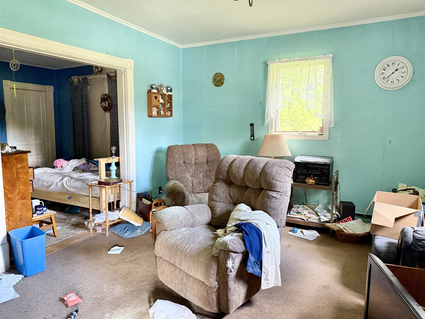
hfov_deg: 71.6
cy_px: 160
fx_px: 295
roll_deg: +0.6
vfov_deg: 56.8
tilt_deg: -7.4
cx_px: 212
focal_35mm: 24
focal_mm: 6.76
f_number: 1.78
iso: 800
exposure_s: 1/56
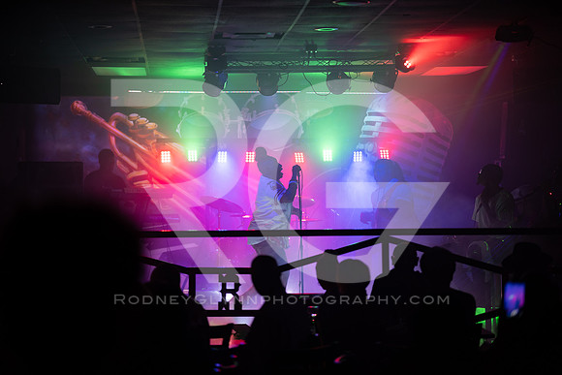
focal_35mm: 100
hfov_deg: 20.4
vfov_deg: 13.7
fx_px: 1561
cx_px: 281
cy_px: 188
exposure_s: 1/125
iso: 320
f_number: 1.8
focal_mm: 100
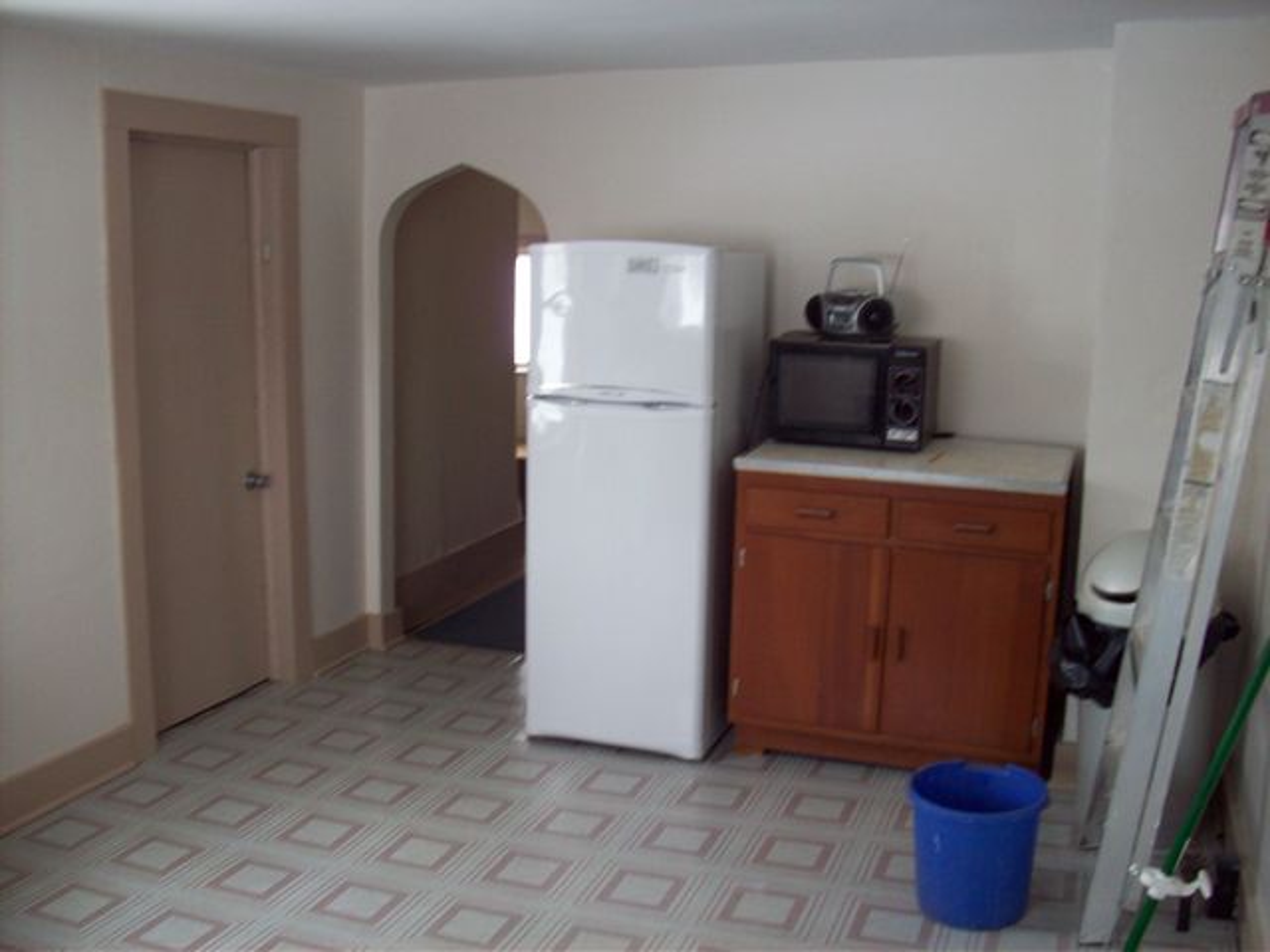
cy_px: 476
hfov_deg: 50.1
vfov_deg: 38.7
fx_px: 1357
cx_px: 635
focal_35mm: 37
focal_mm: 6.2
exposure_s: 1/49.3
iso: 80
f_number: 2.8
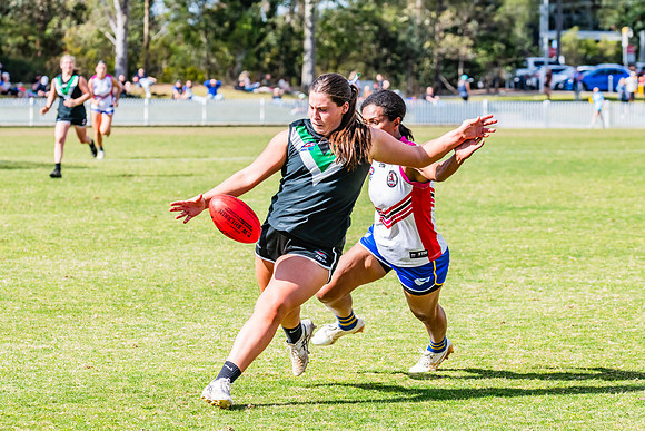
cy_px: 216
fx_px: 3181
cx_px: 322
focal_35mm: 177
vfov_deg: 7.7
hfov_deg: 11.6
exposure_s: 1/1250
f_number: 9
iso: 800
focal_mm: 170
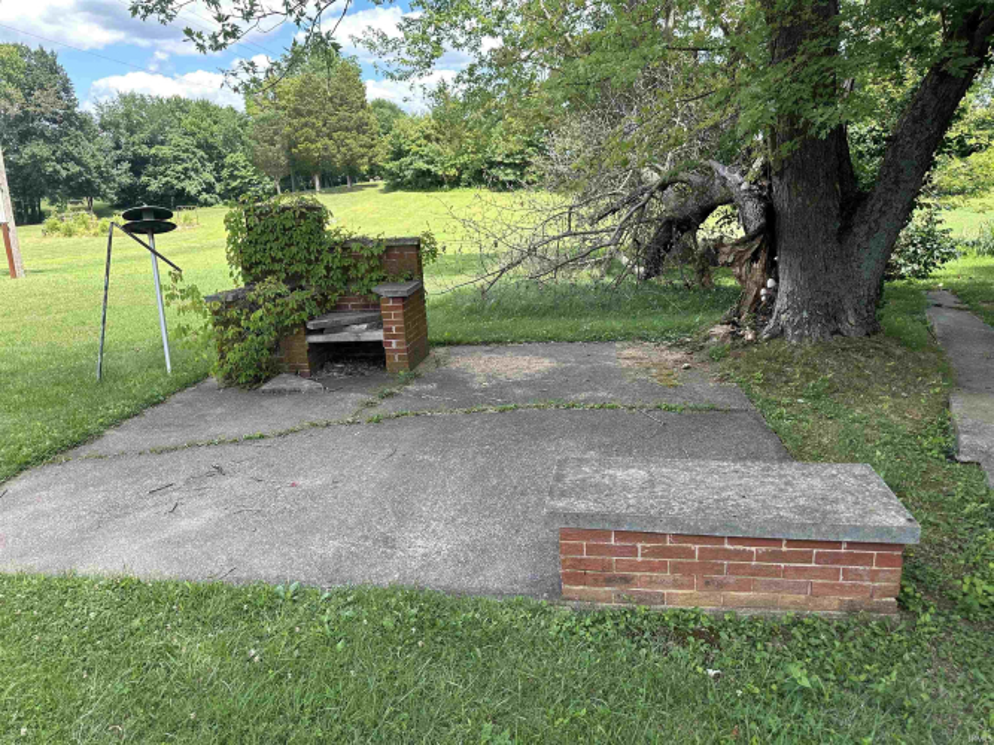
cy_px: 372
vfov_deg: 56.8
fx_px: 689
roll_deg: +0.8
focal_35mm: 24
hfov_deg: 71.6
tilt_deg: -13.8
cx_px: 497
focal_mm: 6.86
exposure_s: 1/650
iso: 80
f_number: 1.78
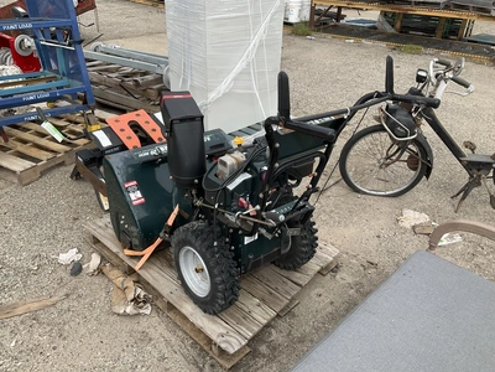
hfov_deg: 61.7
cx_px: 248
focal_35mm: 29
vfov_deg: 48.2
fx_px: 415
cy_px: 186
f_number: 1.8
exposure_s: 1/944
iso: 25
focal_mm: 3
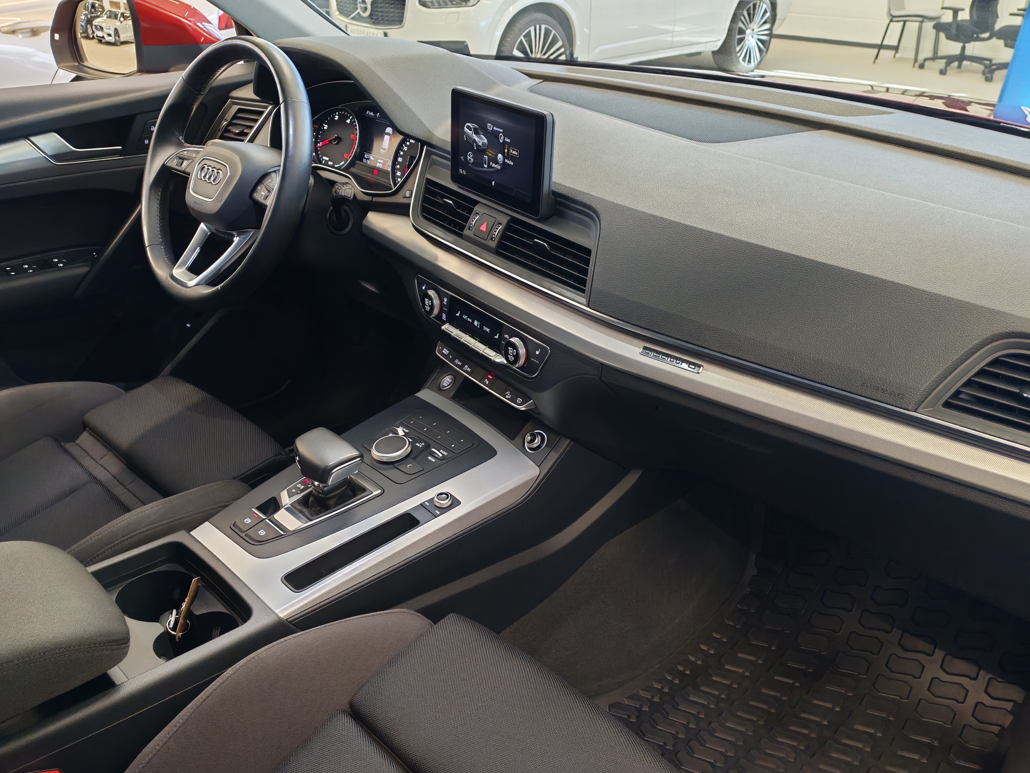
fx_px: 922
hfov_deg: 58.4
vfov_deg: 45.4
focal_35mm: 31
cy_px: 386
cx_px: 515
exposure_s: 1/100
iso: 1000
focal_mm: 6.12
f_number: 1.9
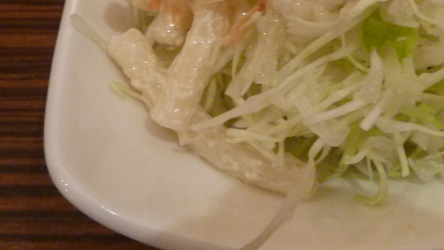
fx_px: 589
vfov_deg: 22.7
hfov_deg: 39.9
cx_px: 346
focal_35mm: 50
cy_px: -17
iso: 400
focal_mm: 4.1
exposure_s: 1/25
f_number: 3.3
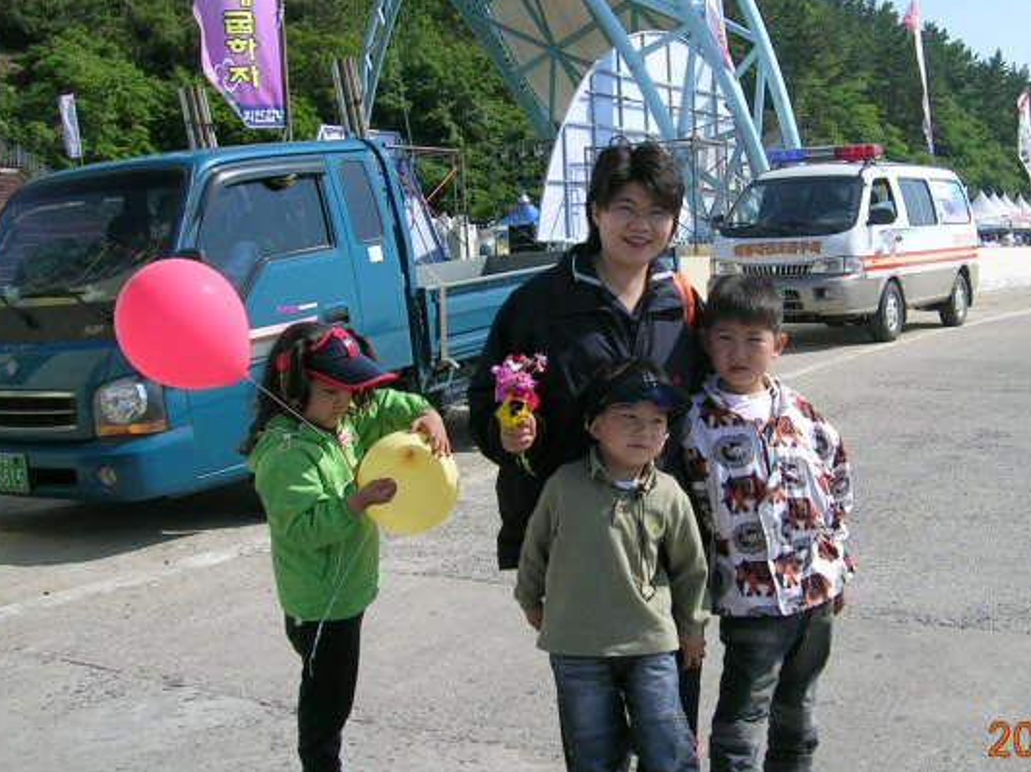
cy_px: 338
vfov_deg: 31.4
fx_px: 1369
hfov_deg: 40.9
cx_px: 654
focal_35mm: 46
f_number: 4.8
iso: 50
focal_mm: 5.4
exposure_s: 1/456
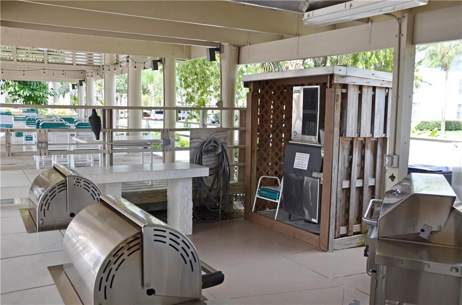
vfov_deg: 38.2
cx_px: 231
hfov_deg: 55.2
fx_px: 442
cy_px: 152
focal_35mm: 34
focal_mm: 23
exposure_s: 1/125
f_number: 5.6
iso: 200
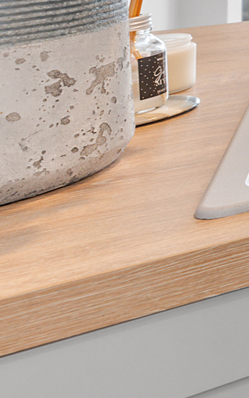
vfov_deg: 26.2
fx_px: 684
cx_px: 968
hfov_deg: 8.3
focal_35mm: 63
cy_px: -156
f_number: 5
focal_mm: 12
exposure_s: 1/8
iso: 400
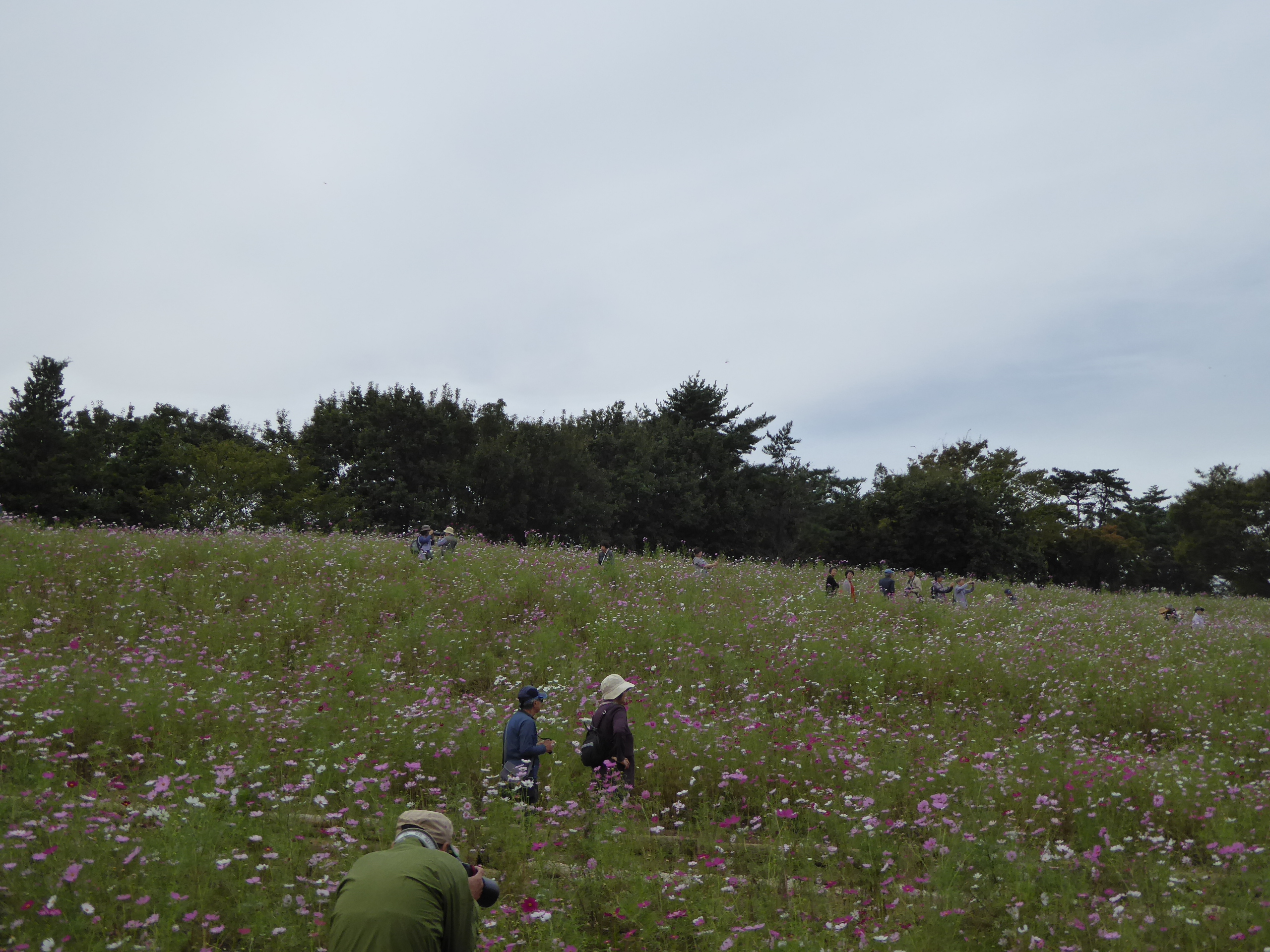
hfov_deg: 41.2
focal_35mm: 46
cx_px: 635
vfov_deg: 31.5
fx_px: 1688
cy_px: 476
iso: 160
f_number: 3.9
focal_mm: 7.8
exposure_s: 1/1000
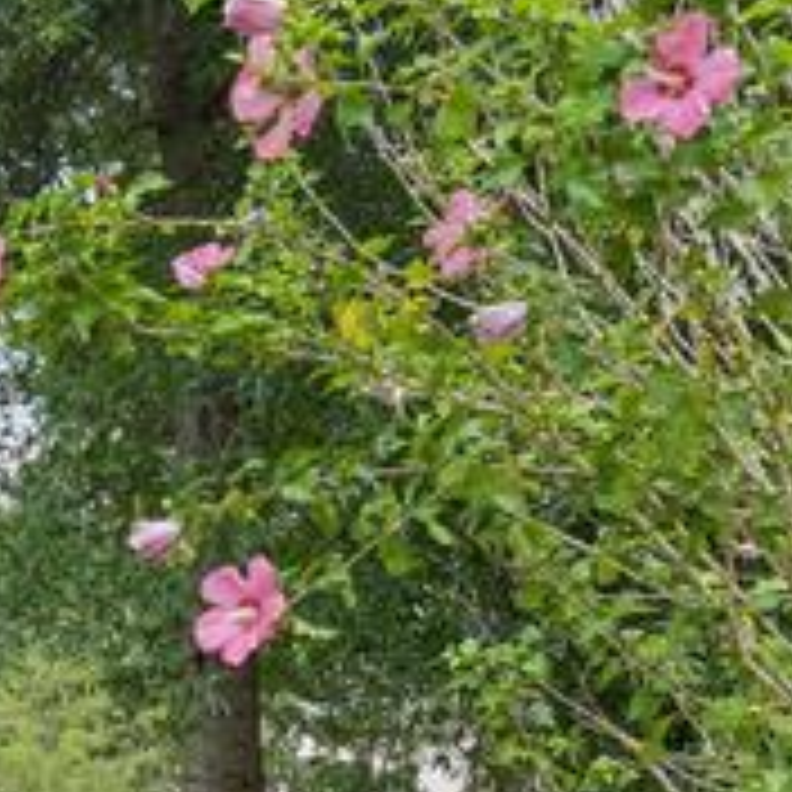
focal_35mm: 89
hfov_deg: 18.4
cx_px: -194
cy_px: 776
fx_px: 2304
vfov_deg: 19.0
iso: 100
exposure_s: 1/60
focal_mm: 18
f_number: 8
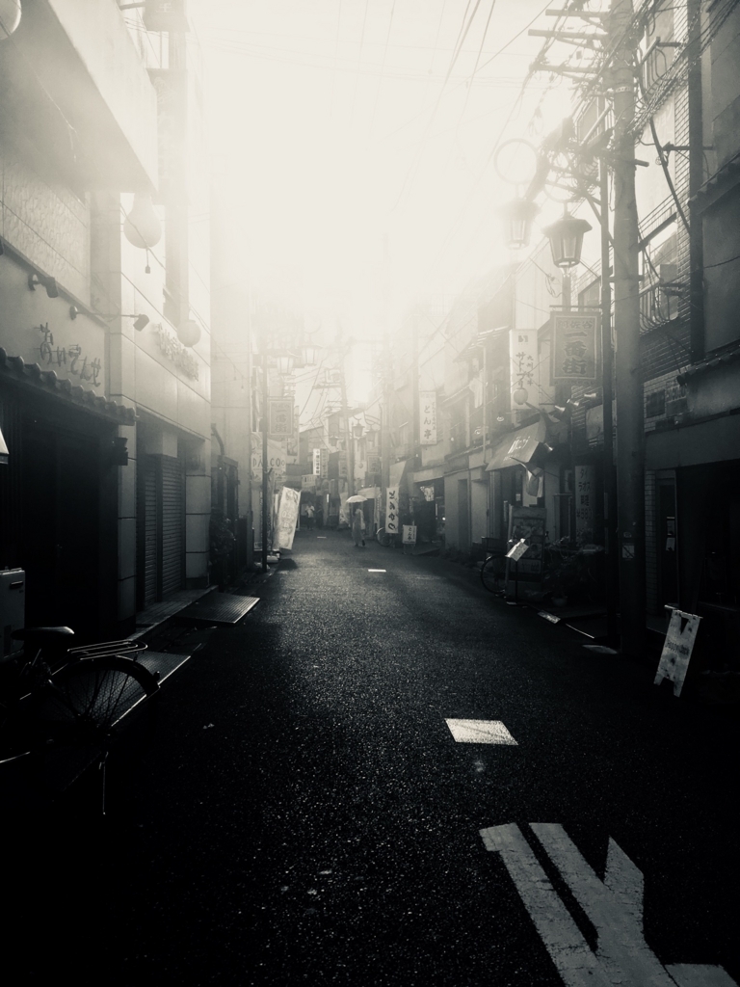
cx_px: 370
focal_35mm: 29
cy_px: 494
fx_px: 827
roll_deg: +2.3
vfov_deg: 61.7
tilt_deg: +1.6
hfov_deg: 48.2
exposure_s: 1/340
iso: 25
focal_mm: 4.15
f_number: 2.2
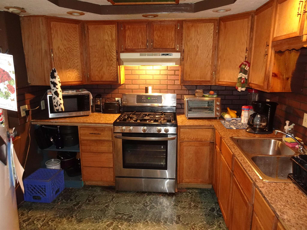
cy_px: 115
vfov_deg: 56.8
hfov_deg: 71.6
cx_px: 154
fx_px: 213
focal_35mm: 24
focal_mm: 4.26
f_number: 3.5
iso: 500
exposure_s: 1/8
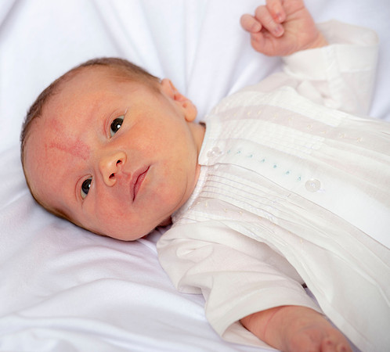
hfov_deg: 8.2
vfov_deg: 7.4
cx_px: 125
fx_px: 2720
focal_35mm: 224
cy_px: 176
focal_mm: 185
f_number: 6.3
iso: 200
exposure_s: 1/160
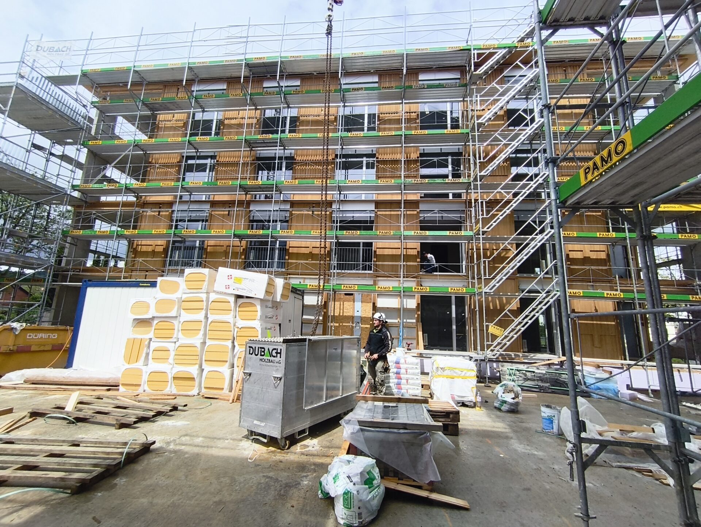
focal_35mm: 15
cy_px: 264
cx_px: 350
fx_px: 304
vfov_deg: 81.8
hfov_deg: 98.1
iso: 50
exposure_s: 1/3268
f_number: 2.2
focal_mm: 1.65
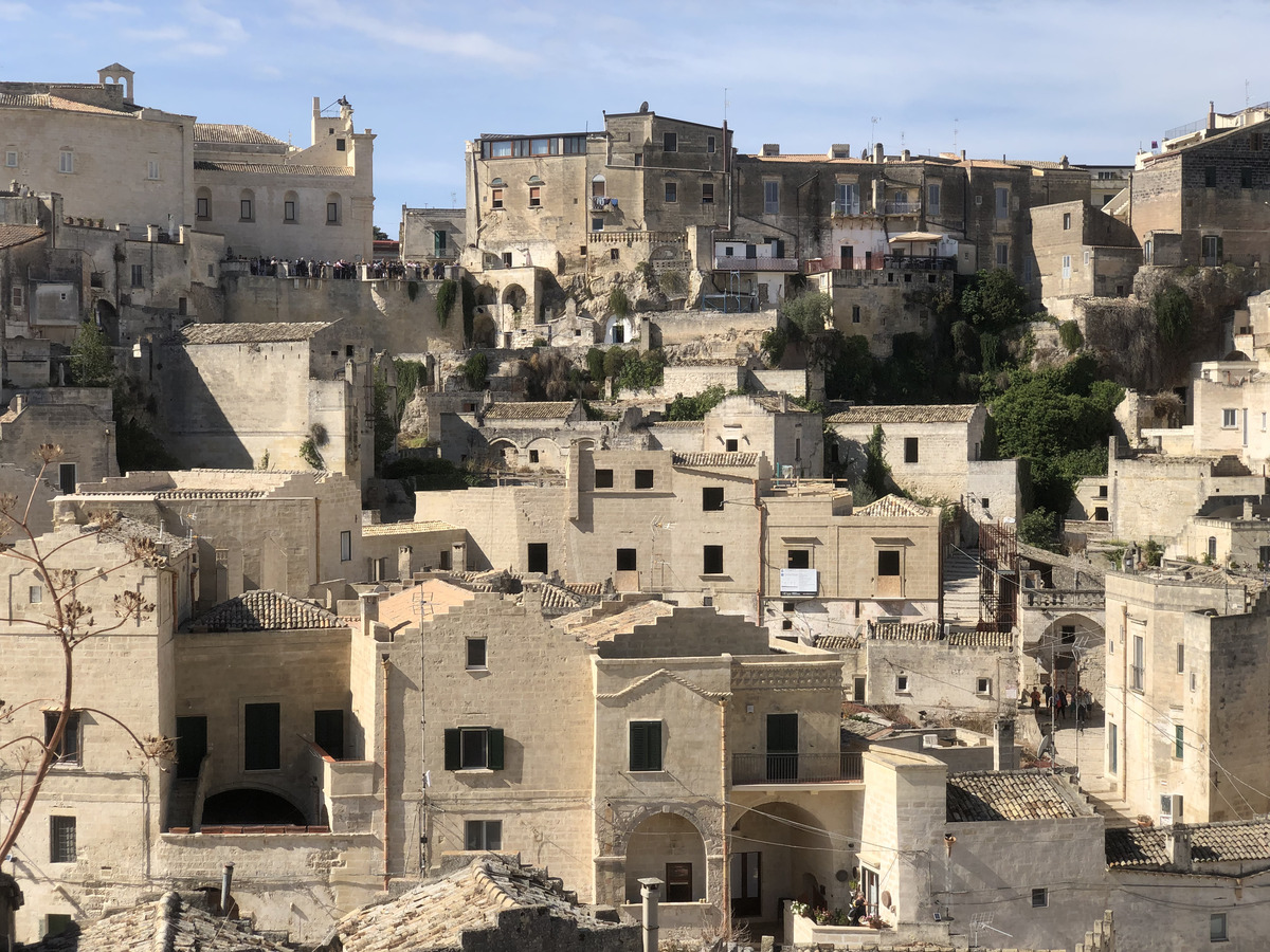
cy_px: 476
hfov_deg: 36.8
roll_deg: +0.8
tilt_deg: -2.0
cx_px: 635
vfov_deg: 28.0
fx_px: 1908
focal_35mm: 52
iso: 16
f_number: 2.4
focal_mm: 6
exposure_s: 1/1297
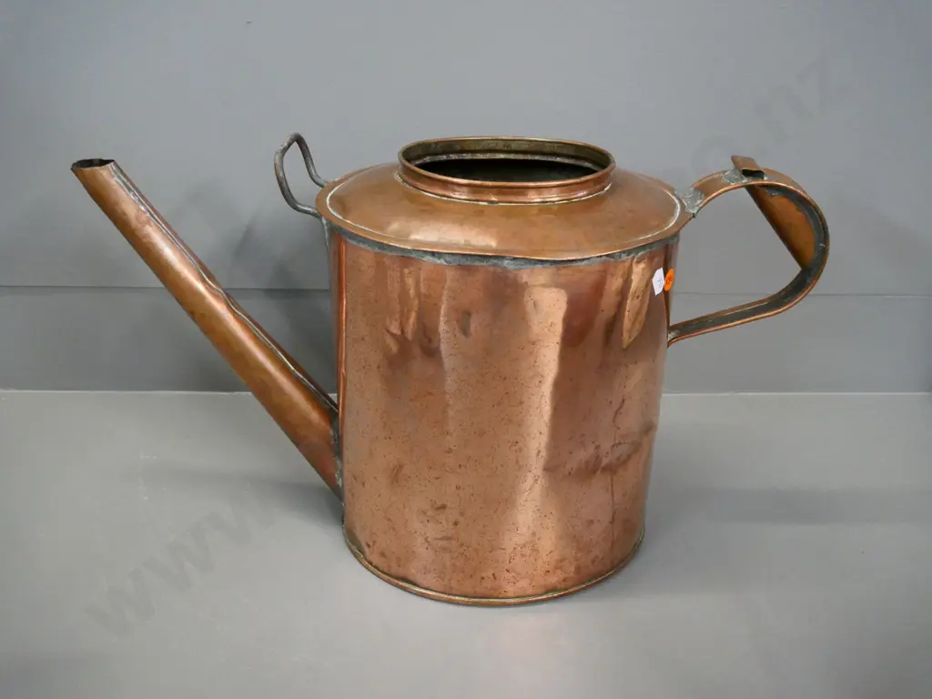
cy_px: 350
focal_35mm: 34
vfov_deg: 41.8
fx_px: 915
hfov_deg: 54.0
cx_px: 466
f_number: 5.6
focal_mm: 17
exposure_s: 1/60
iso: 3200
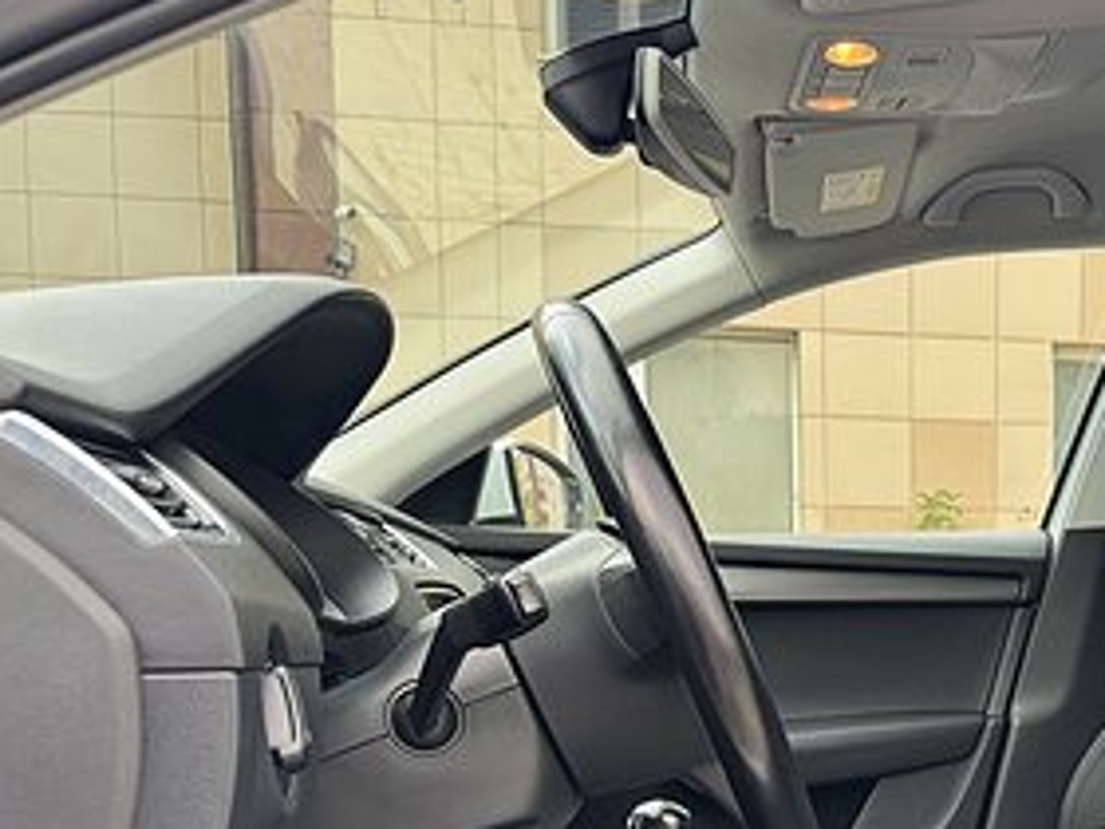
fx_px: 1500
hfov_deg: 37.9
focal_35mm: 47
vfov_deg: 29.5
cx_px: 983
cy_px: 764
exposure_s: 1/121
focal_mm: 6.76
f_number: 1.78
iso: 100
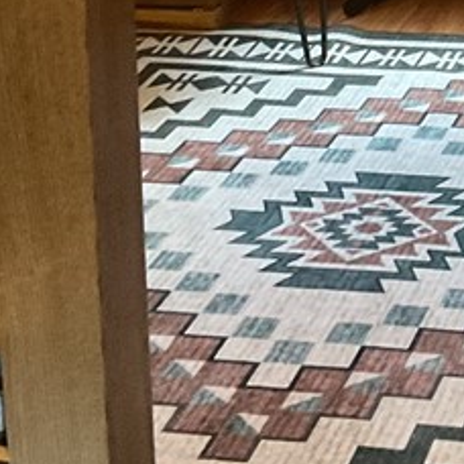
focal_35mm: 115
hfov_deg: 14.2
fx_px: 1744
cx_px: 680
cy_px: -208
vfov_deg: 14.3
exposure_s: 1/30
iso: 400
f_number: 1.8
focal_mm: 3
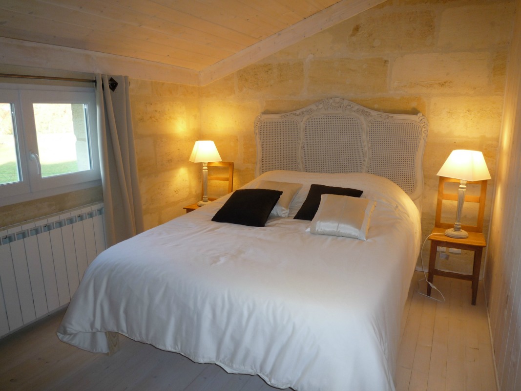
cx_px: 260
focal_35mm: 25
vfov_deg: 54.9
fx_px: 376
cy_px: 196
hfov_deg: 69.4
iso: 100
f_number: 2.8
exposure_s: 1/30
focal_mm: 4.4
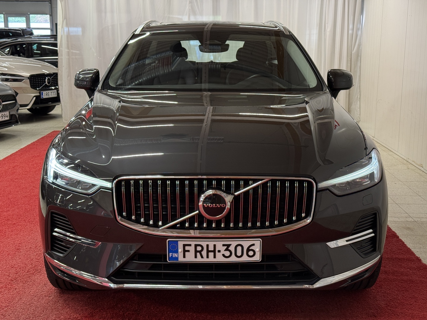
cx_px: 214
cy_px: 160
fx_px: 592
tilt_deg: -10.8
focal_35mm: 48
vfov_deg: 30.3
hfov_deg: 39.7
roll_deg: +0.0
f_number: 1.78
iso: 80
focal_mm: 6.76
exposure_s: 1/59
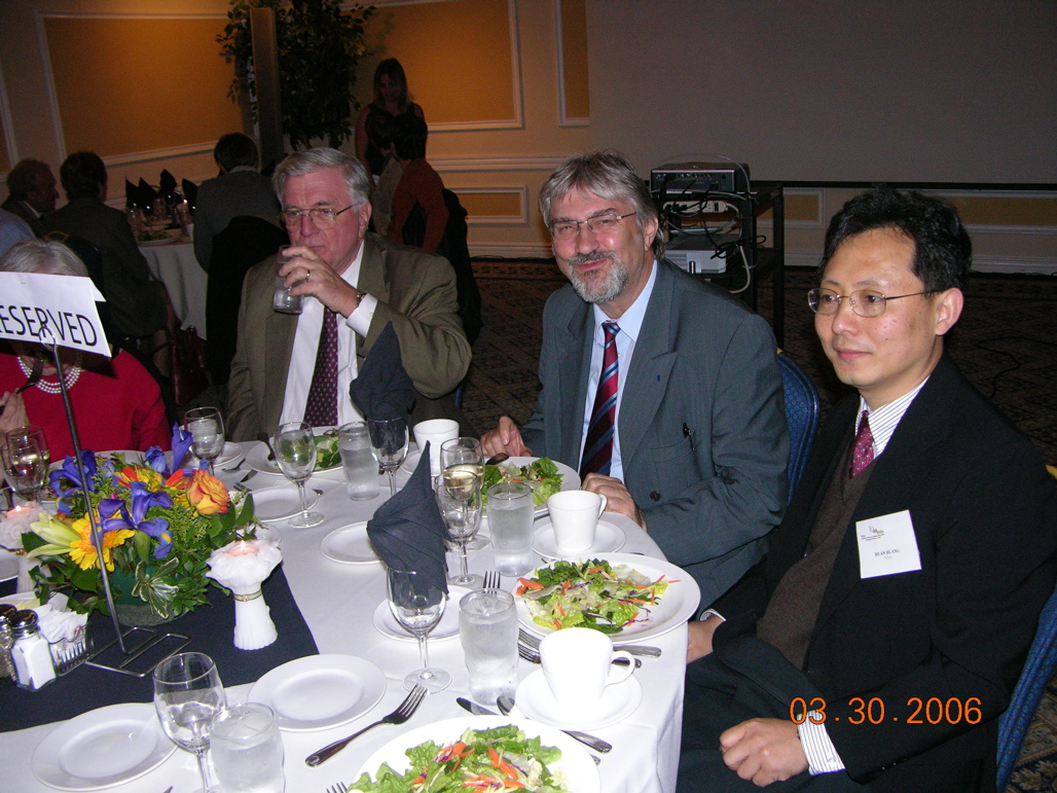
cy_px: 396
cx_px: 528
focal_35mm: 35
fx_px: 1069
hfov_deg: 52.6
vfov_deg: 40.7
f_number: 2.8
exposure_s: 1/60.1
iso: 200
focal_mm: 9
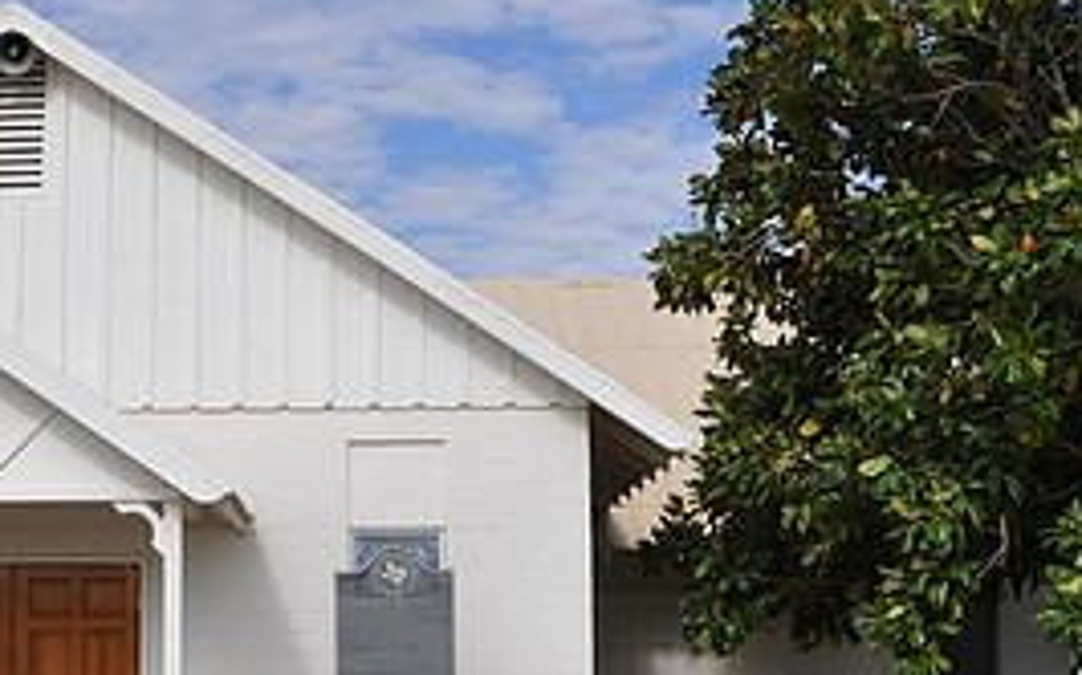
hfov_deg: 33.3
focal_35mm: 60
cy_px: 514
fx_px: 1769
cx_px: 264
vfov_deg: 21.4
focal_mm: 18
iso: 200
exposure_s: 1/320
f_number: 9
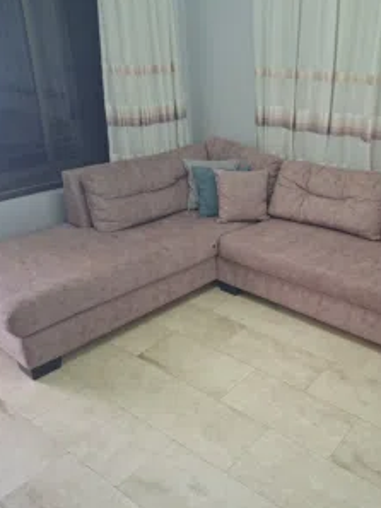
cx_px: 282
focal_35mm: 31
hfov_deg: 44.1
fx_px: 455
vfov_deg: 58.3
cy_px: 253
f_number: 1.8
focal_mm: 5.54
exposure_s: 1/33
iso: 320
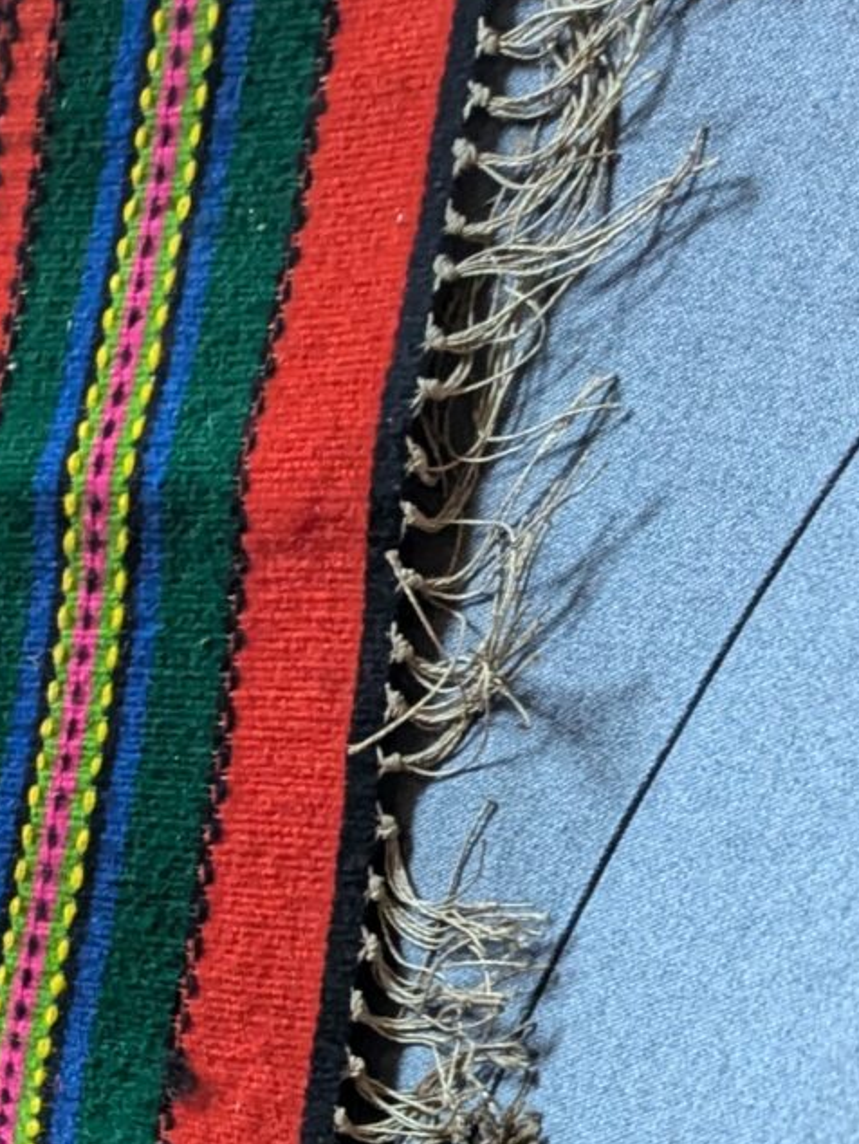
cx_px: -597
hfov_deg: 13.9
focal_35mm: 97
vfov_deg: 19.7
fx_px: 3207
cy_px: 1130
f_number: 1.85
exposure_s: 1/29
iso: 1463
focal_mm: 6.81
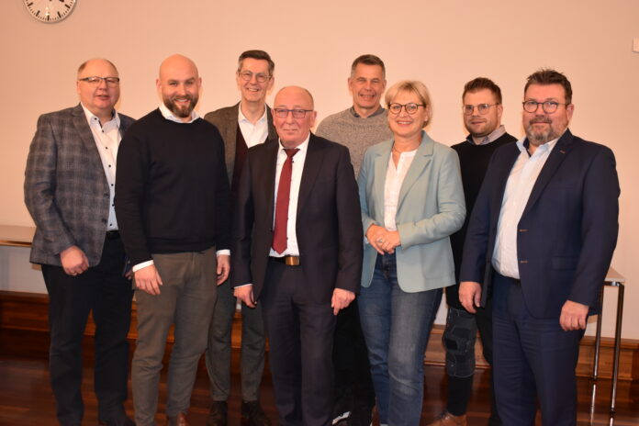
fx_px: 825
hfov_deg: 42.3
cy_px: 213
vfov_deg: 28.9
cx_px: 320
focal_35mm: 46
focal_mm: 31
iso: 900
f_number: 4.2
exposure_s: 1/60
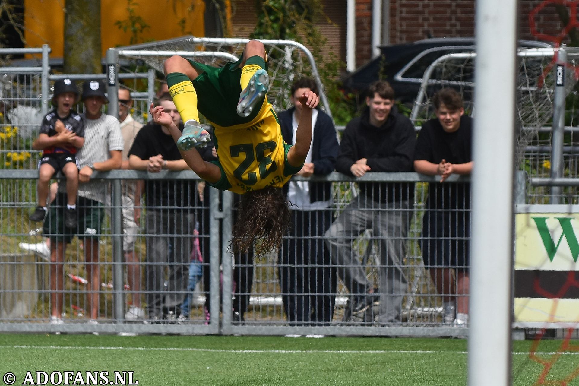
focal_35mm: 270
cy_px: 193
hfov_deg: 7.6
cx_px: 290
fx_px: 4342
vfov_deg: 5.1
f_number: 4
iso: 250
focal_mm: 180
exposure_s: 1/2500
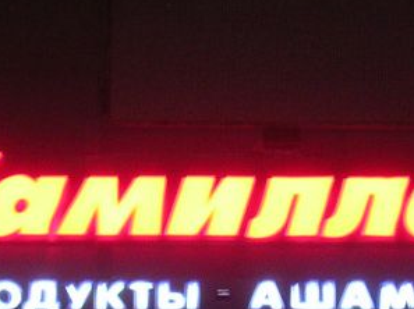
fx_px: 1708
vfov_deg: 10.3
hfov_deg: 13.8
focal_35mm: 143
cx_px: 187
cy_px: 298
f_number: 3.2
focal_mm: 8
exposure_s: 1/3.2
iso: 102
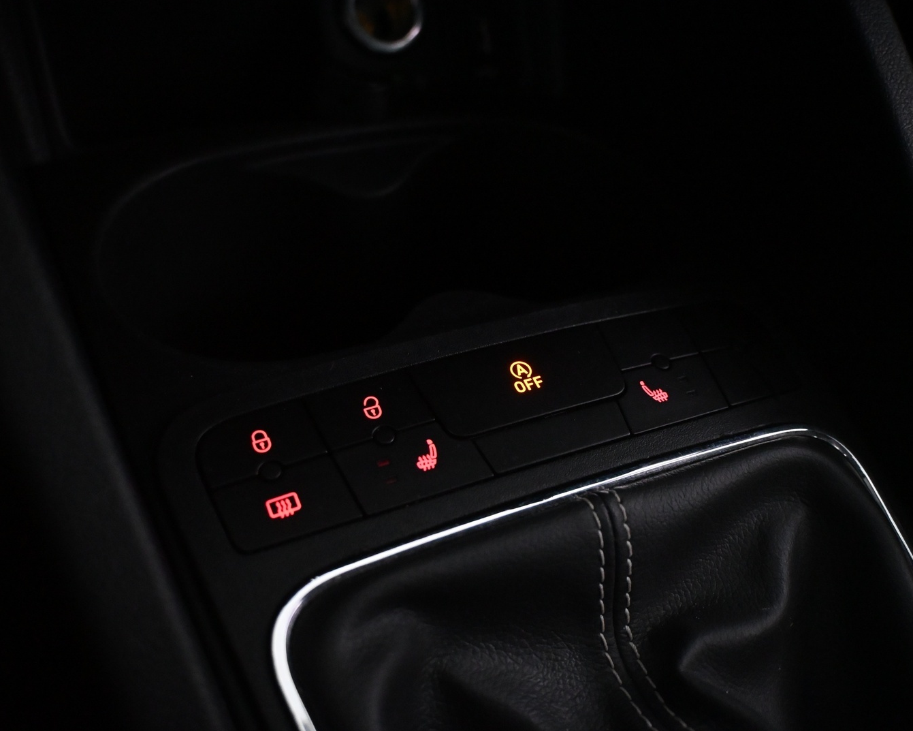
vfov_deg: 42.4
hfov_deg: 51.7
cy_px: 366
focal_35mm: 35
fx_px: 942
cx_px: 496
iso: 5000
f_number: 3.8
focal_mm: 20.5
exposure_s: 1/60
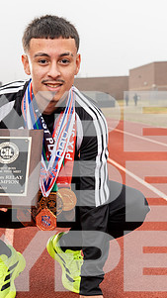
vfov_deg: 30.4
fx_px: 544
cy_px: 192
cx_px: 45
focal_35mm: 69
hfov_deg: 17.4
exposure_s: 1/200
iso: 250
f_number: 5.6
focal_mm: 44
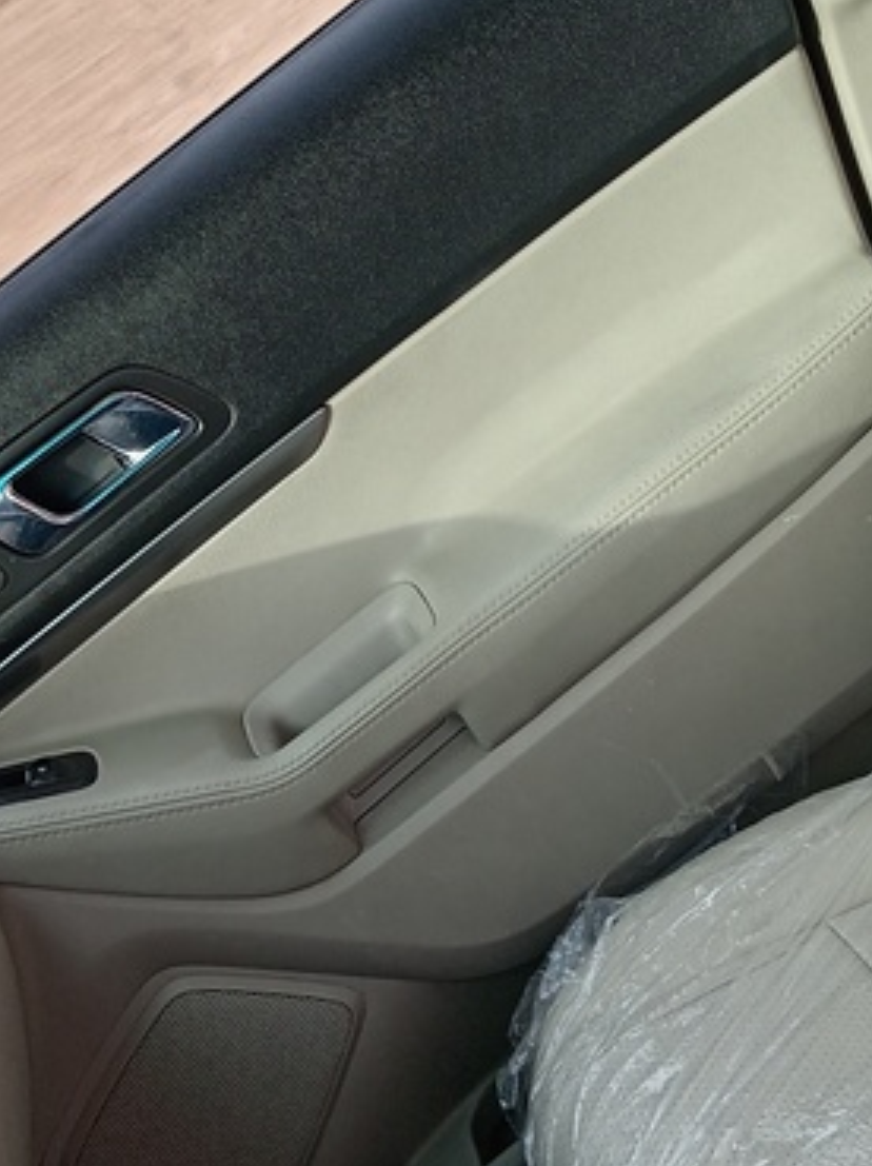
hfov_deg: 21.9
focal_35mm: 67
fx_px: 2254
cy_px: 496
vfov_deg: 29.0
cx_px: 365
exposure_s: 1/100
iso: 174
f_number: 1.8
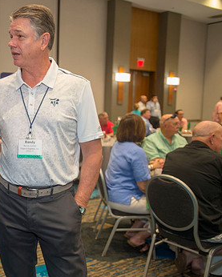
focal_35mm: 44
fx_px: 361
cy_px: 136
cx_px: -6
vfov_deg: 42.0
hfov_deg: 31.3
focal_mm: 28
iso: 1600
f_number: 2.8
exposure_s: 1/160
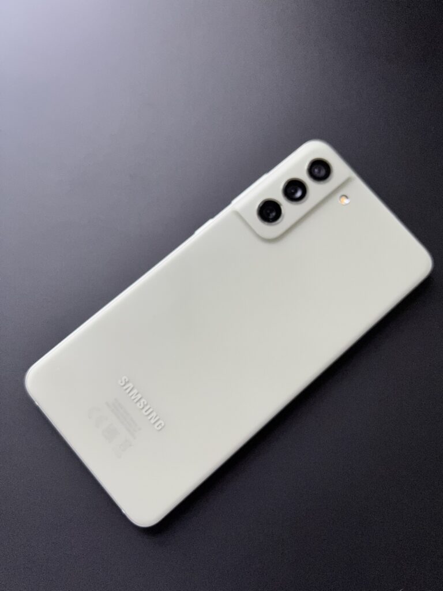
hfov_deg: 53.1
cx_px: 222
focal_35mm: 26
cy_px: 296
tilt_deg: -80.2
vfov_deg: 67.3
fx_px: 444
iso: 500
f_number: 1.5
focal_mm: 5.7
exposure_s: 1/60
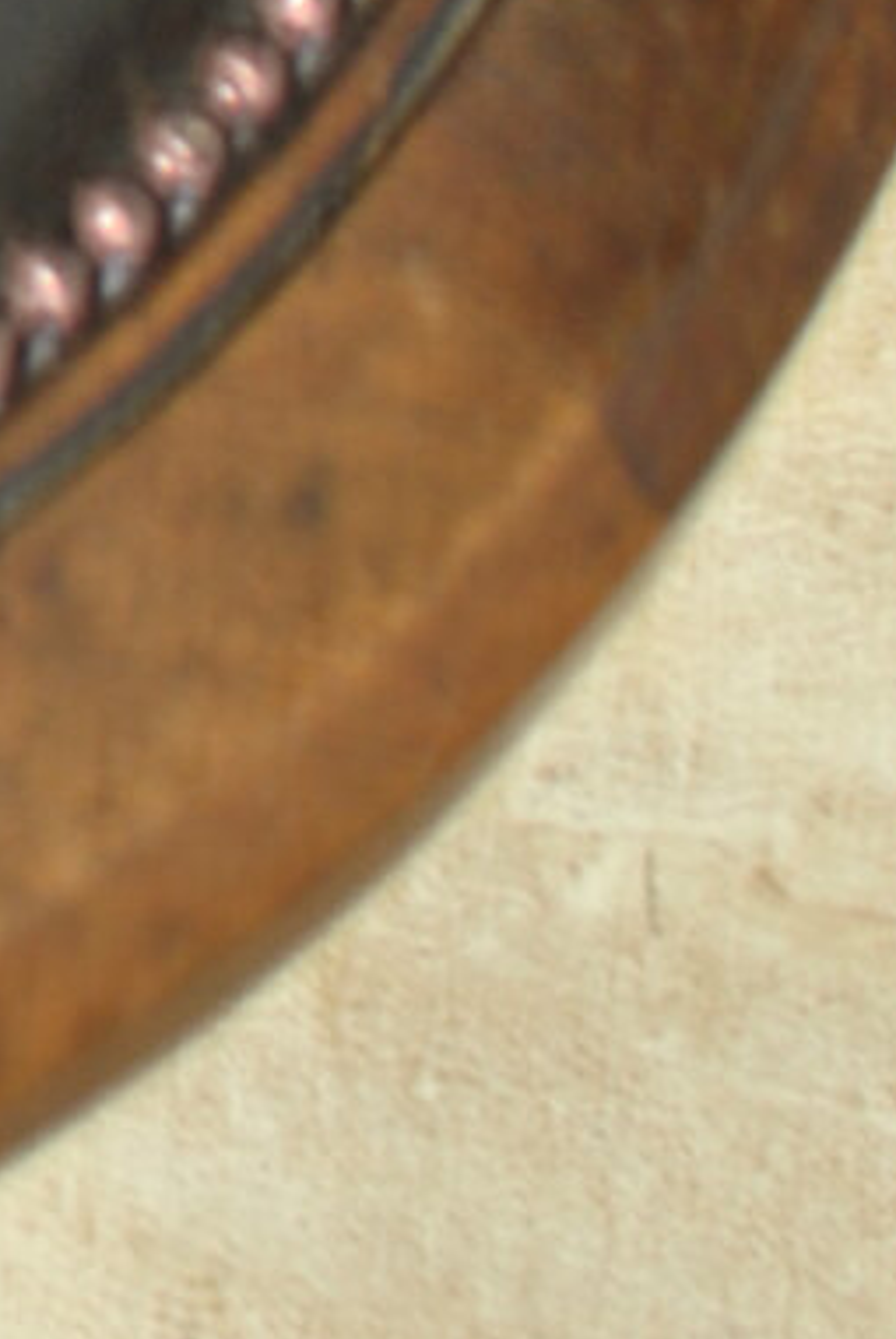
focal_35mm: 222
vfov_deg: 8.2
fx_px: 8265
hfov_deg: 5.9
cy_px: -2246
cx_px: -1325
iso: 200
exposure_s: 1/4
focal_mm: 22
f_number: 3.8
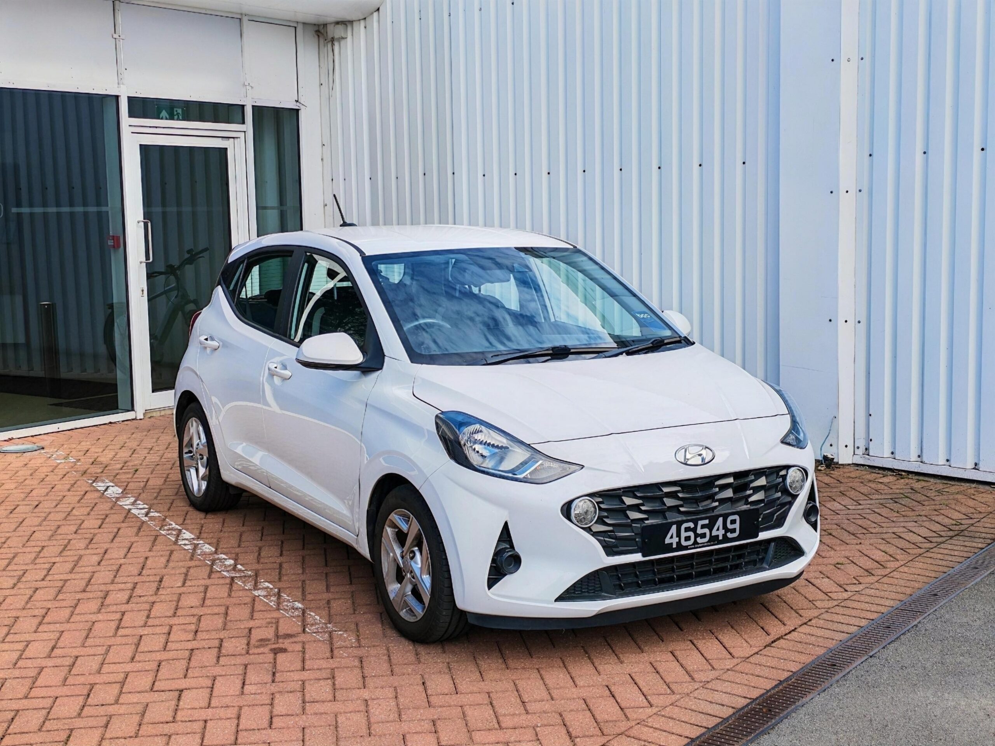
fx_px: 1380
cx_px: 498
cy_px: 373
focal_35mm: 48
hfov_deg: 39.7
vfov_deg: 30.3
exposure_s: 1/340
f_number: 1.9
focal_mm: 6.12
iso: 50
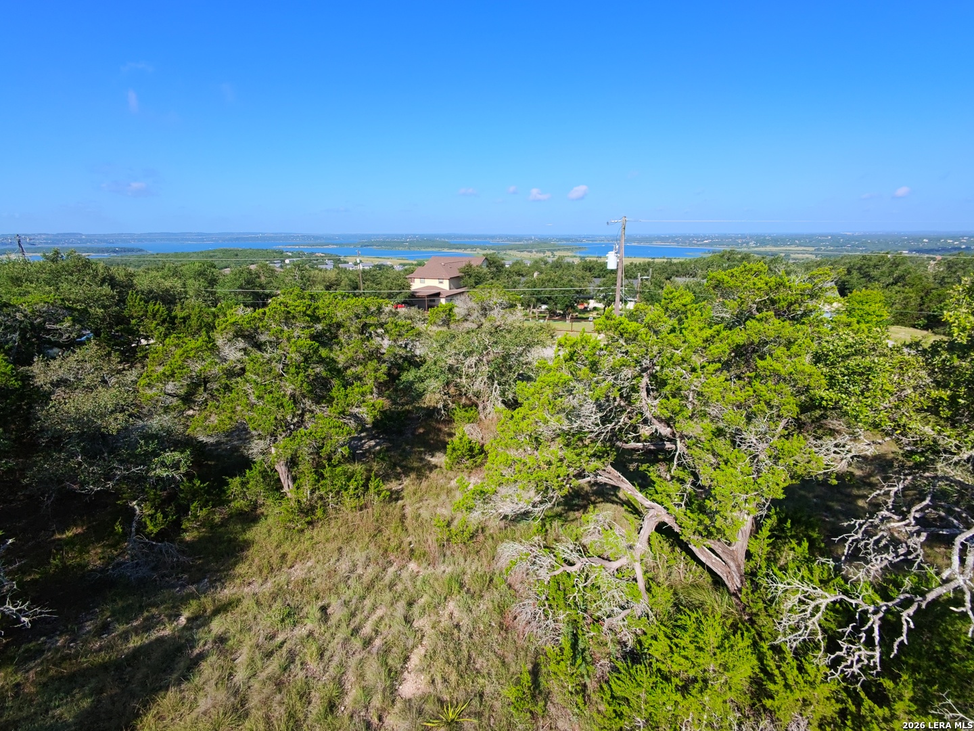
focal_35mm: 16
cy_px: 366
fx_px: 450
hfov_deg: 94.5
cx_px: 487
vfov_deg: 78.1
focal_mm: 16
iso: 102
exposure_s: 1/1022
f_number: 2.55
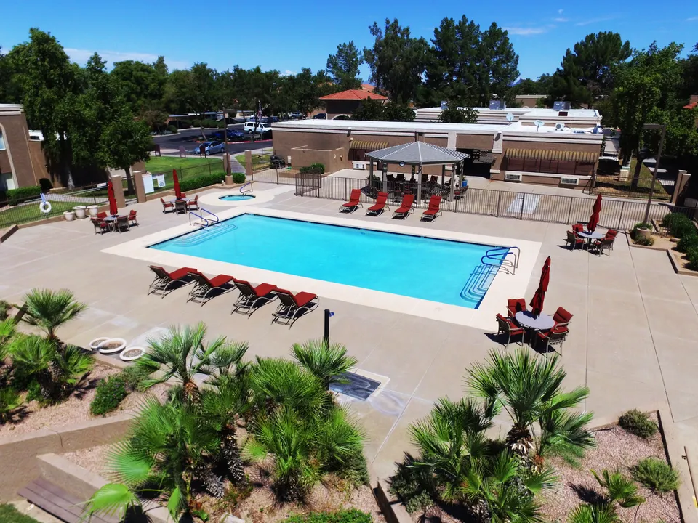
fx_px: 403
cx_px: 349
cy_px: 262
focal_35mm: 20
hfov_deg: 81.7
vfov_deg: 66.0
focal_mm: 3.6
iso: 100
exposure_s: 1/3509
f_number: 2.8
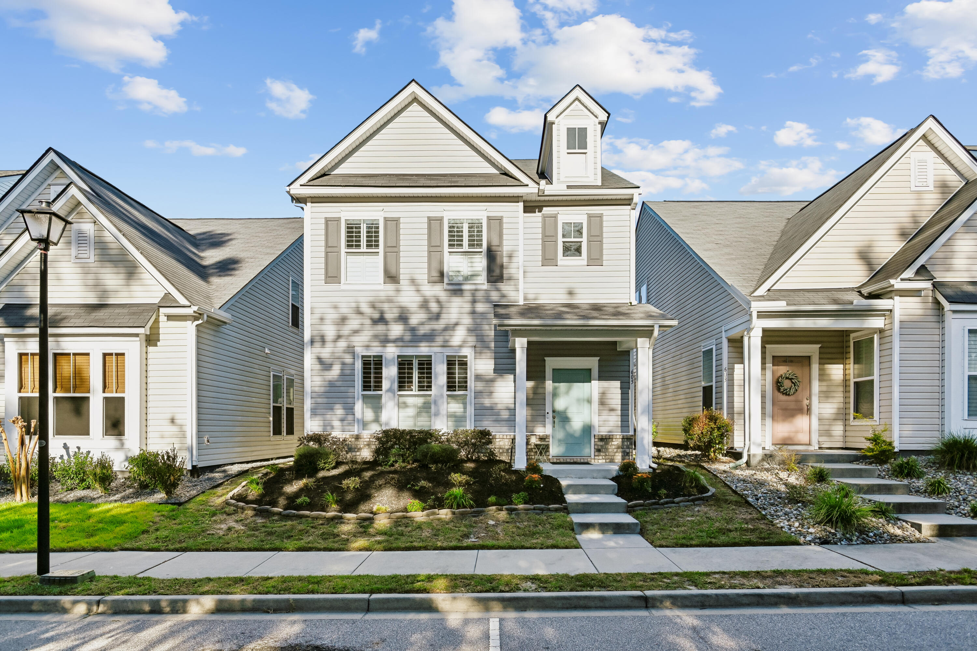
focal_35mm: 22
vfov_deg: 57.2
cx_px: 488
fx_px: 597
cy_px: 326
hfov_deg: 78.6
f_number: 6.3
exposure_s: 1/320
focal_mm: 22
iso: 100
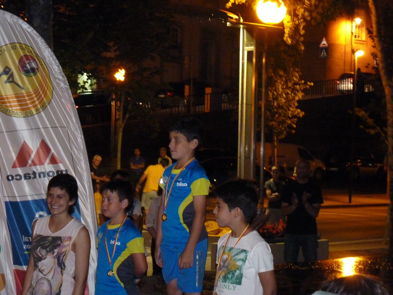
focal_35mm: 98
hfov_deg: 20.0
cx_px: 196
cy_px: 148
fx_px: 1113
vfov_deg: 15.1
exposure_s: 1/15
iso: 800
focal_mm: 17.4
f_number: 3.6
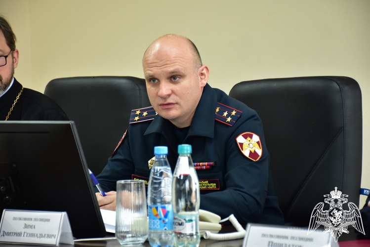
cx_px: 185
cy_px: 124
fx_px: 1311
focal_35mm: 128
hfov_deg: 16.1
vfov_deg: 10.8
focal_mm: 85
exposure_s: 1/60
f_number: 5.3
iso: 1250
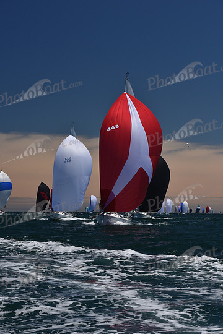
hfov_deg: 13.4
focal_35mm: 102
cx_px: 115
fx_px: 948
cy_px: 173
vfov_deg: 20.0
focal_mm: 95
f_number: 9
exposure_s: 1/800
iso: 250
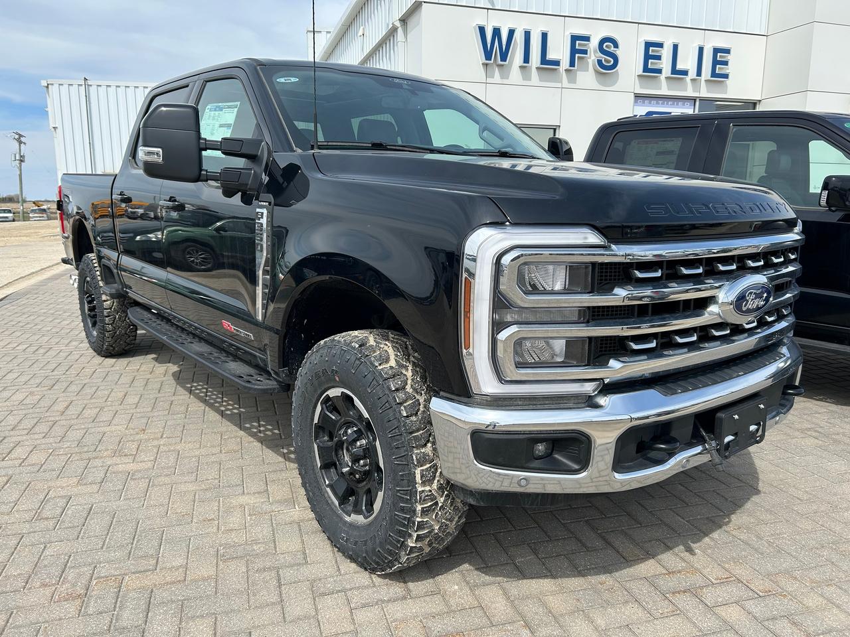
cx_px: 425
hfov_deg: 67.3
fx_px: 638
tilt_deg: -10.6
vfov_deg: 53.1
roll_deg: -0.4
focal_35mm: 26
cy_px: 318
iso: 50
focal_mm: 5.7
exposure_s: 1/3077
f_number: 1.5
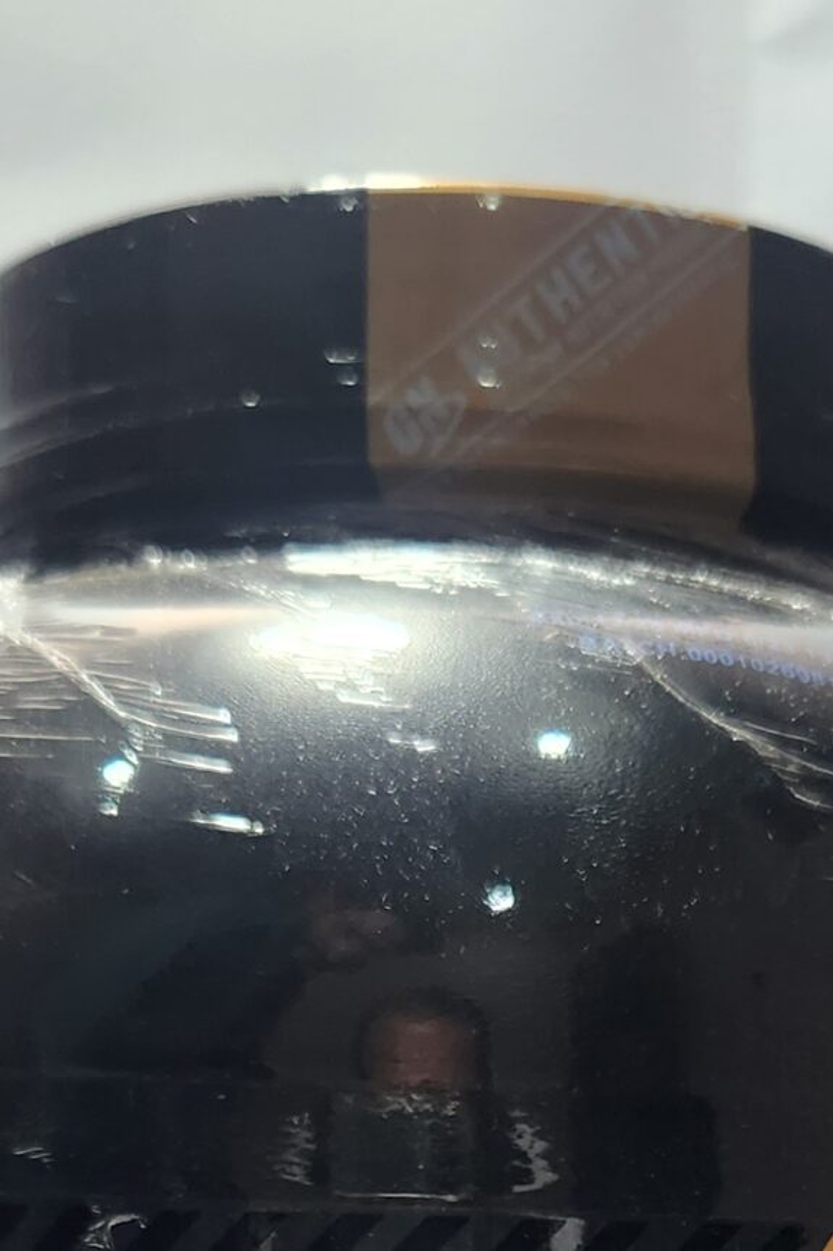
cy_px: 1518
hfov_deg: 19.2
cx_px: 487
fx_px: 2465
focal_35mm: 71
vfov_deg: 25.4
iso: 125
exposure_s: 1/120
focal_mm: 5.4
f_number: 1.8
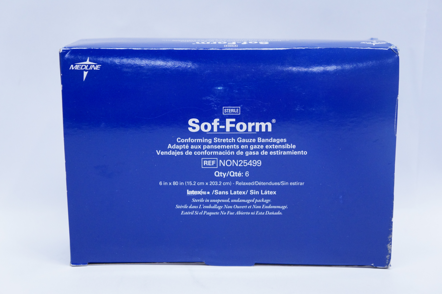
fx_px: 736
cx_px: 221
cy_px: 147
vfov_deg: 22.6
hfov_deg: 33.4
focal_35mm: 60
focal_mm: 40
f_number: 4.5
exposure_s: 1/160
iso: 1600
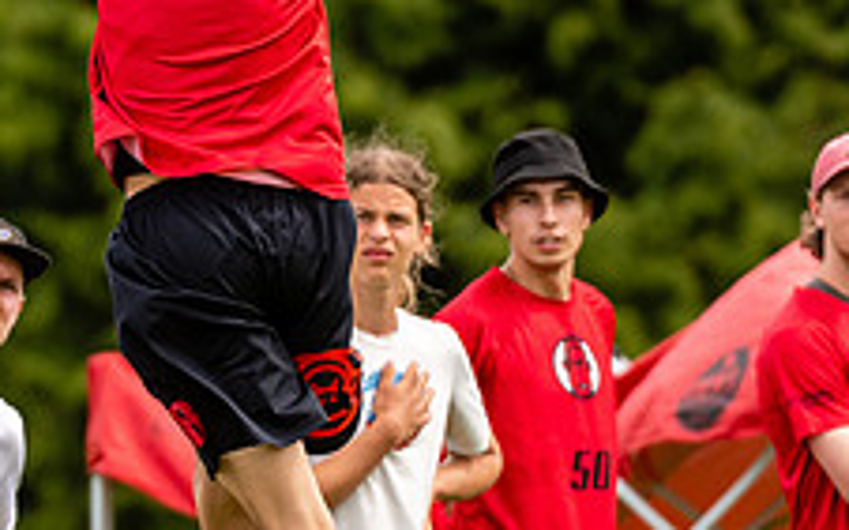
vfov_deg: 0.8
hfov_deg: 1.2
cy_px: 237
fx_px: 39939
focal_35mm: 1727
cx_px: 305
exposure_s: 1/1250
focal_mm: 400
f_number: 4
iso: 320
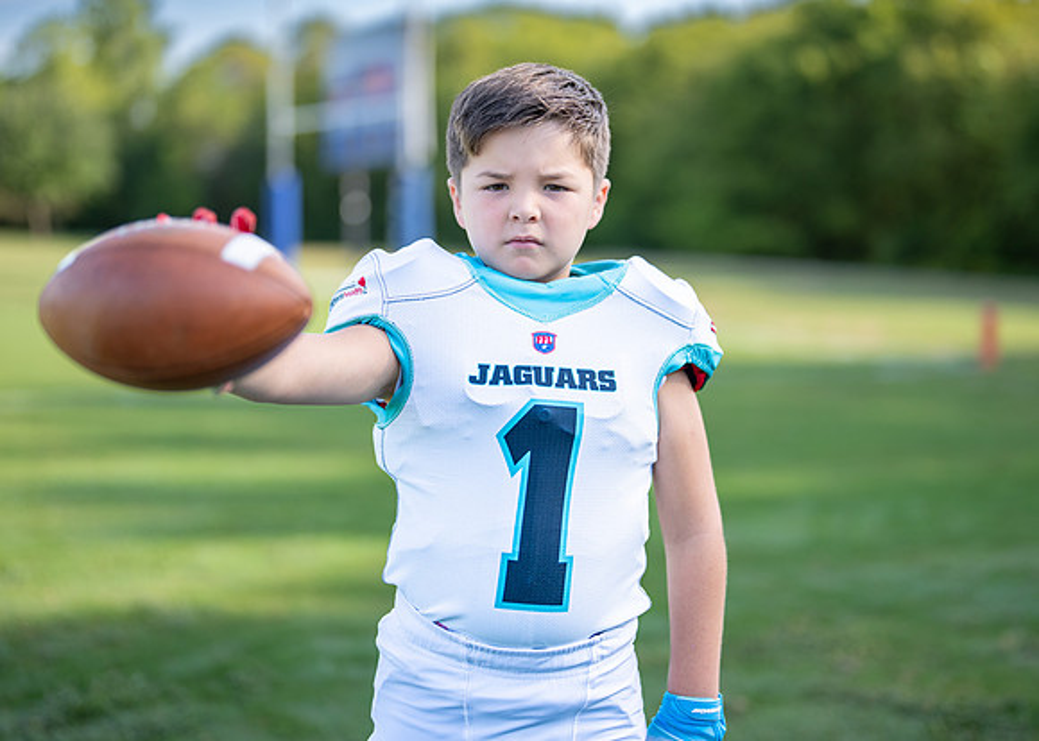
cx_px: 544
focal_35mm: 58
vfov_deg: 24.3
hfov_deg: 33.6
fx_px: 1719
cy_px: 333
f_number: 1.2
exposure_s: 1/2500
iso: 100
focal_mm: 50
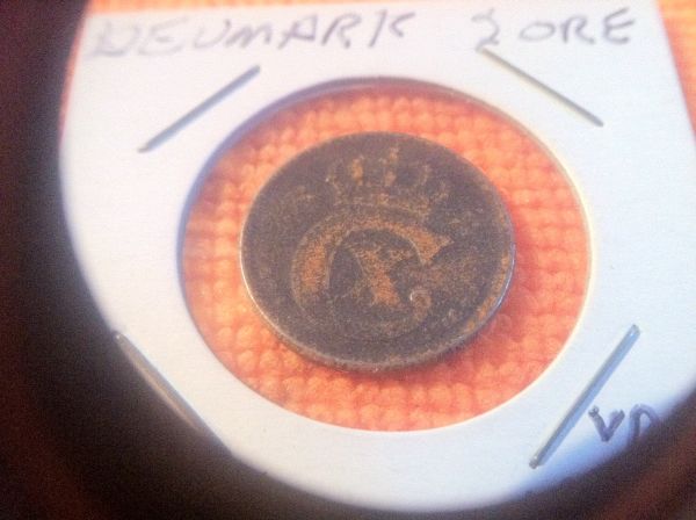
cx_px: 348
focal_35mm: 35
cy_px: 260
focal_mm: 3.85
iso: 1000
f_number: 2.8
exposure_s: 1/15
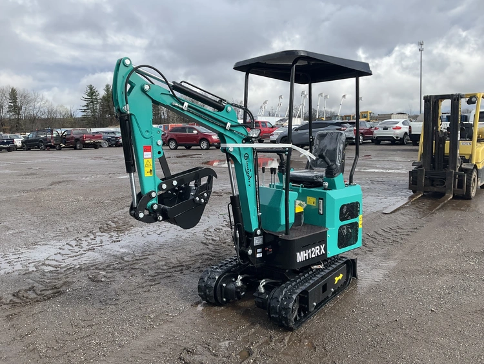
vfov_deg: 48.3
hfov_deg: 61.6
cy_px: 182
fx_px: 406
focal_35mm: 29
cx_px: 242
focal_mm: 3
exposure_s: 1/1377
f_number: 1.8
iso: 25
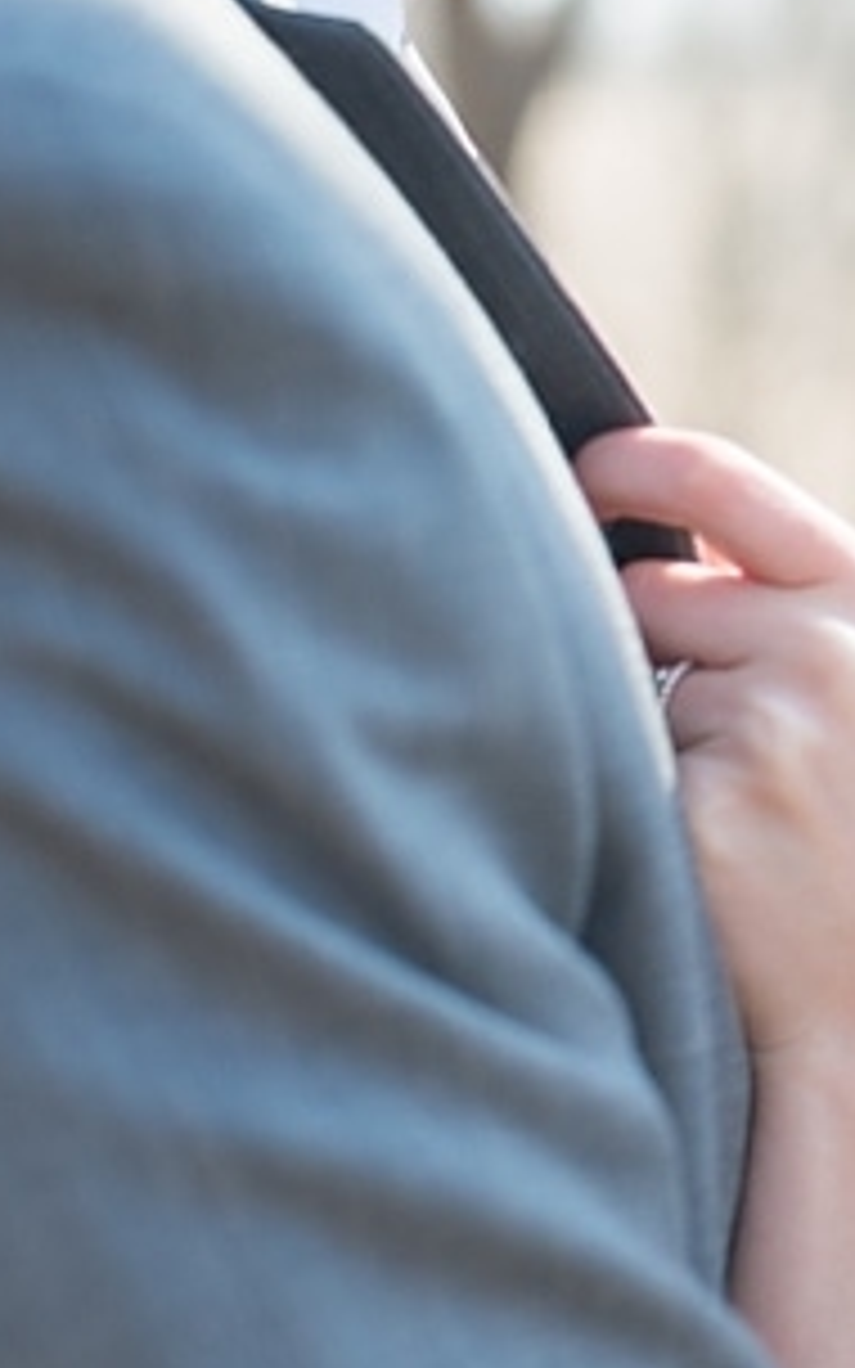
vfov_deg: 13.8
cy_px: 299
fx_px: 5630
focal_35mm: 151
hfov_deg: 8.4
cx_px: 1458
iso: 400
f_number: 2.8
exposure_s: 1/2000
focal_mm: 50
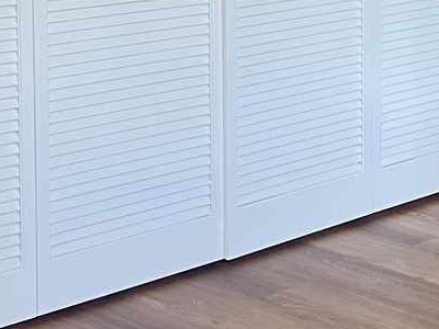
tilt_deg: -3.6
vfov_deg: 13.6
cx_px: 787
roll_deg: -1.0
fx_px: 1319
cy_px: -125
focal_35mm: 104
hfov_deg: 16.0
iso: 320
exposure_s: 1/60
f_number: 1.5
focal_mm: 5.7
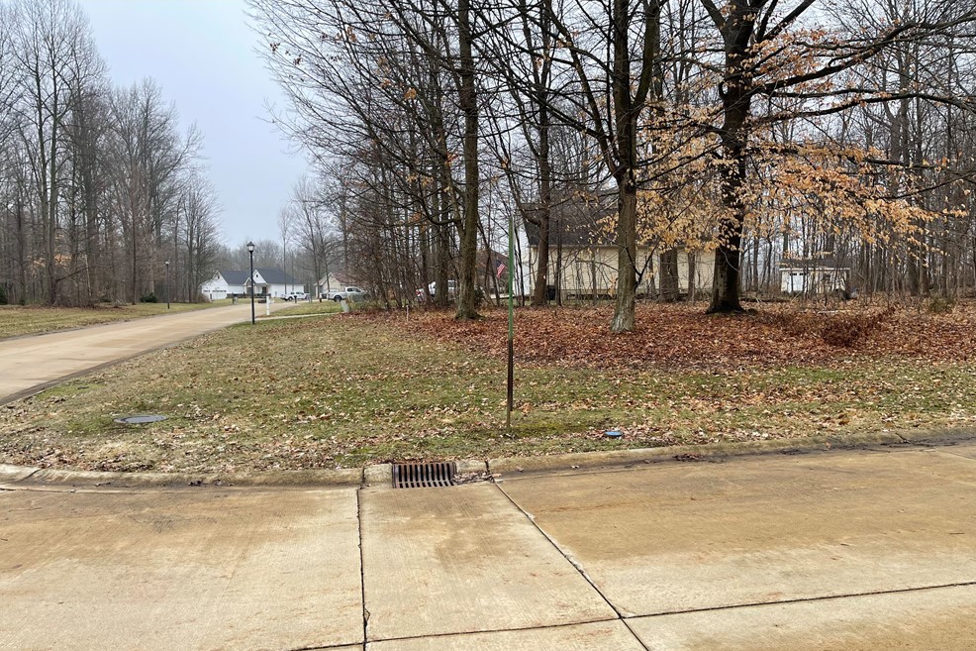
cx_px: 475
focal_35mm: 27
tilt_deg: -6.5
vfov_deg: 47.7
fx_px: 732
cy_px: 379
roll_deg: -0.1
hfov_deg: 67.4
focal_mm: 5.1
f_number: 1.6
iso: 32
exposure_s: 1/1200
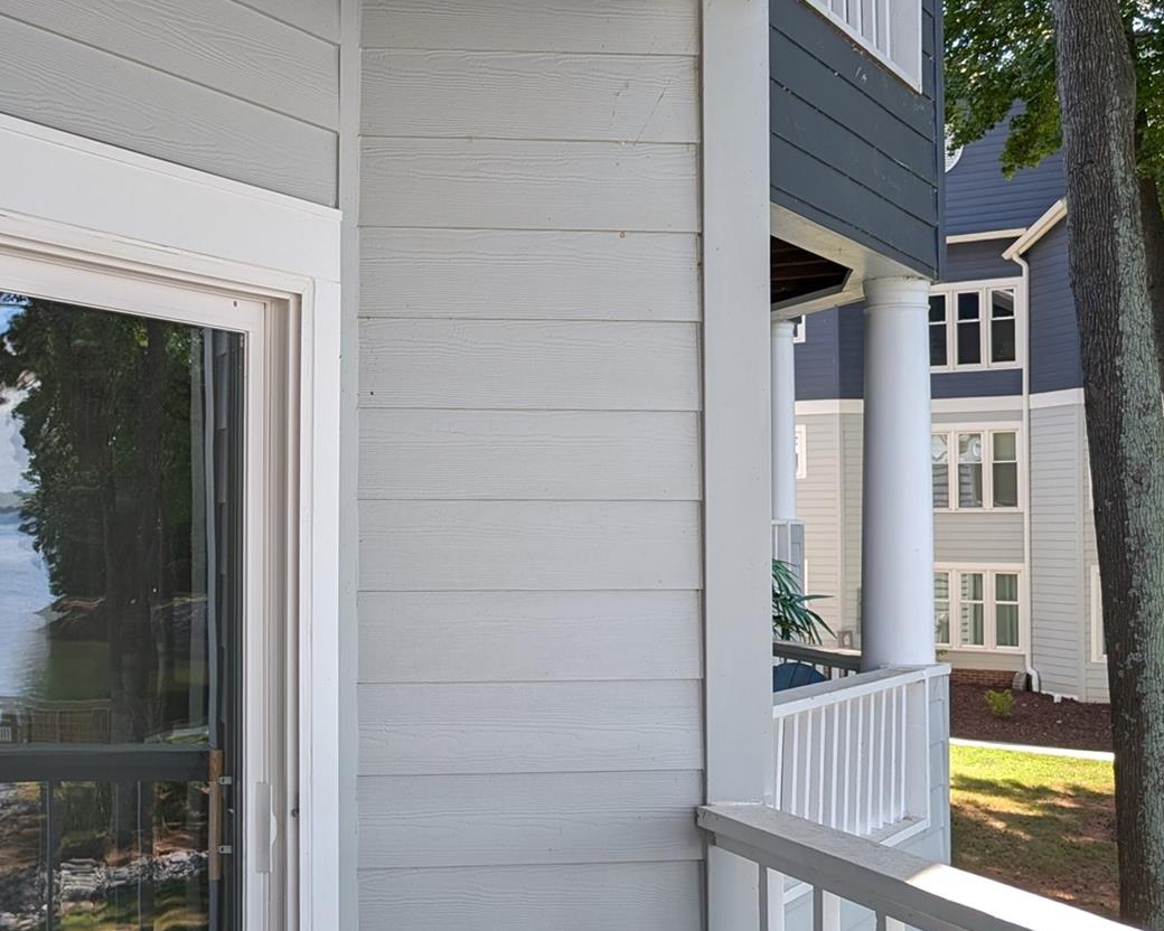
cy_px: 490
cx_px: 157
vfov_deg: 32.7
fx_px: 1585
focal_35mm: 46
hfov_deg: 38.1
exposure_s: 1/227
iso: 20
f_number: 1.68
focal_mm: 6.9
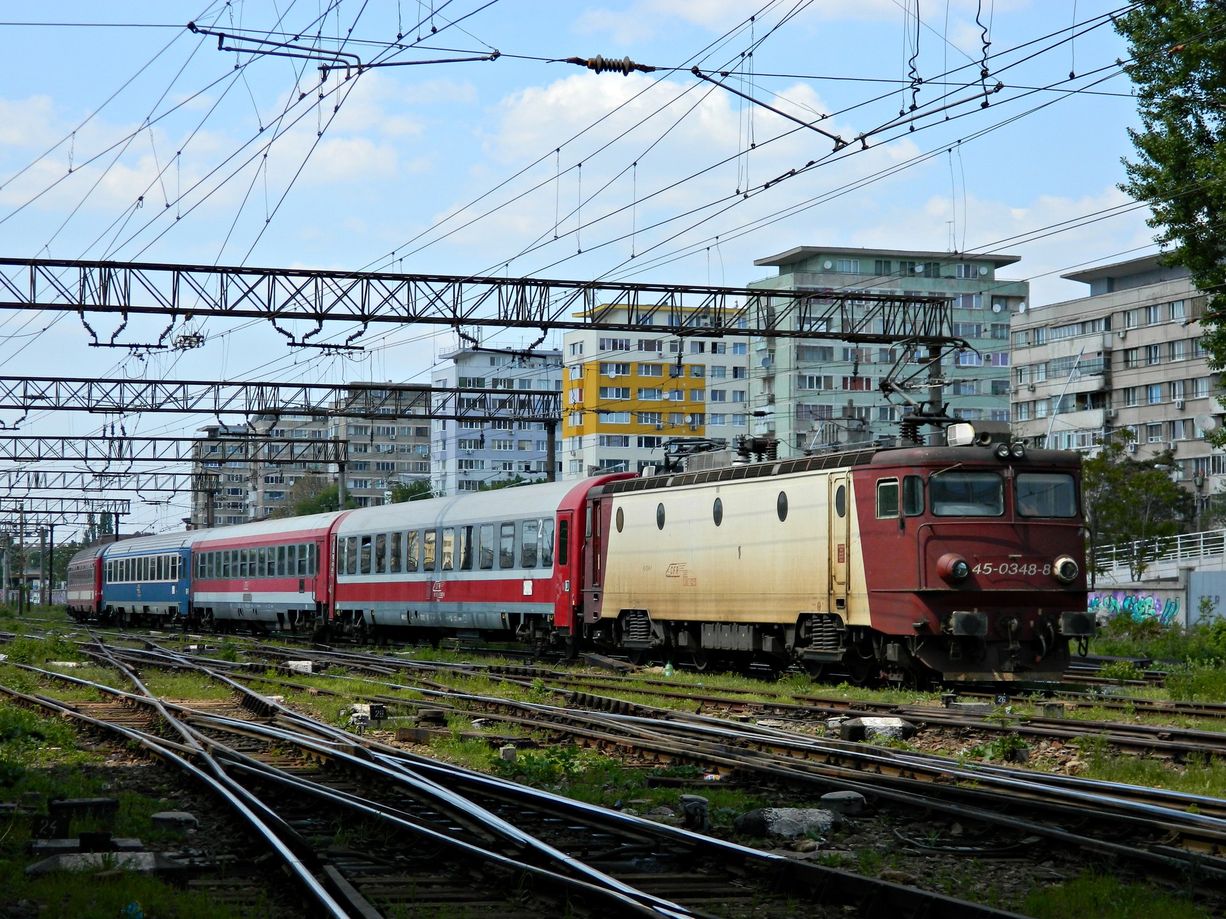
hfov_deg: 23.3
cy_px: 460
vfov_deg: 17.6
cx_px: 613
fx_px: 2975
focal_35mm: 84
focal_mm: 15.1
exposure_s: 1/500
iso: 80
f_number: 4.2
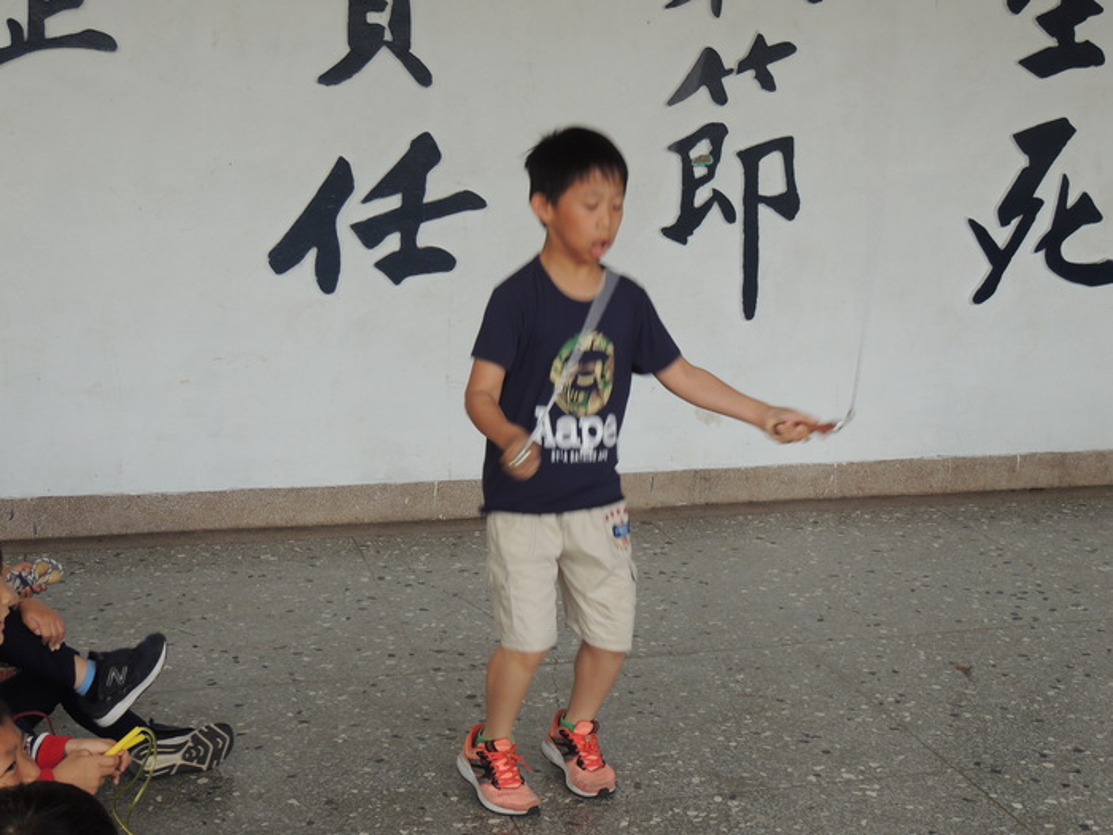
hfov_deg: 34.9
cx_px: 556
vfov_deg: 26.6
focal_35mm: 55
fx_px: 1768
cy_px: 418
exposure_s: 1/100
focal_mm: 9.8
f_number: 3.7
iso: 100
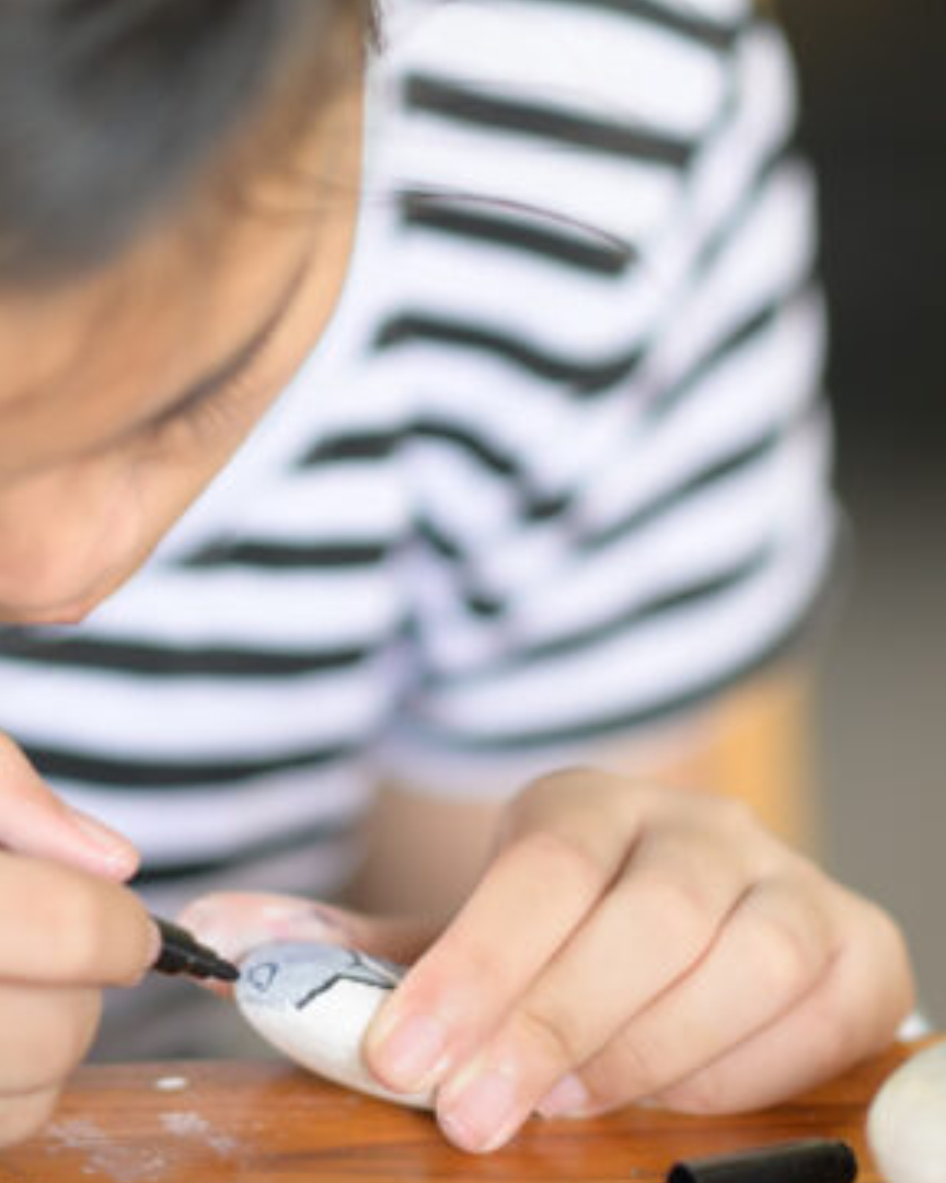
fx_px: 9799
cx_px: 289
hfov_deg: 5.5
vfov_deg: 6.9
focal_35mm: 280
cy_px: 534
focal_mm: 105
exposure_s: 1/125
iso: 320
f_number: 1.4
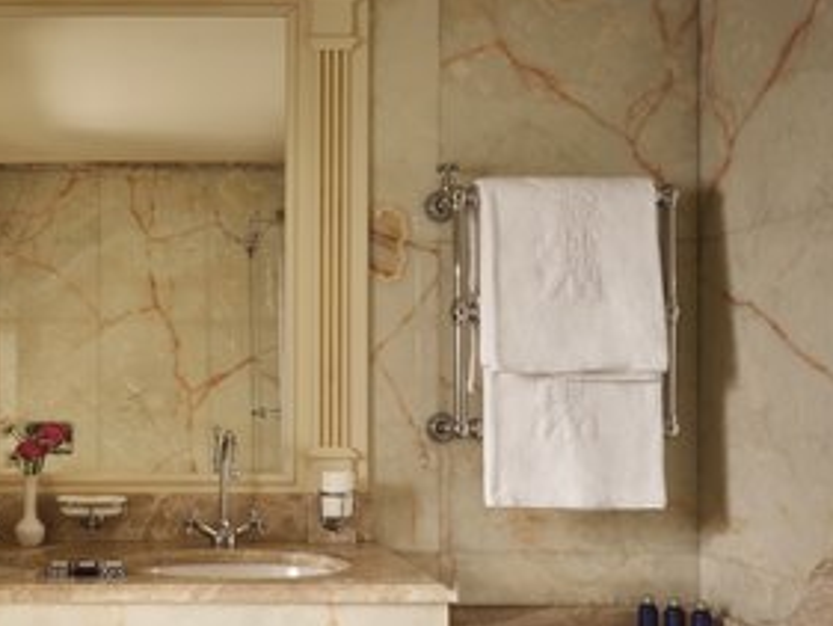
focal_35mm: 41
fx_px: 987
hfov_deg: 42.9
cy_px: 460
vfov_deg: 34.5
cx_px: 127
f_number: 11
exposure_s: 1
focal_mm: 30
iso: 400
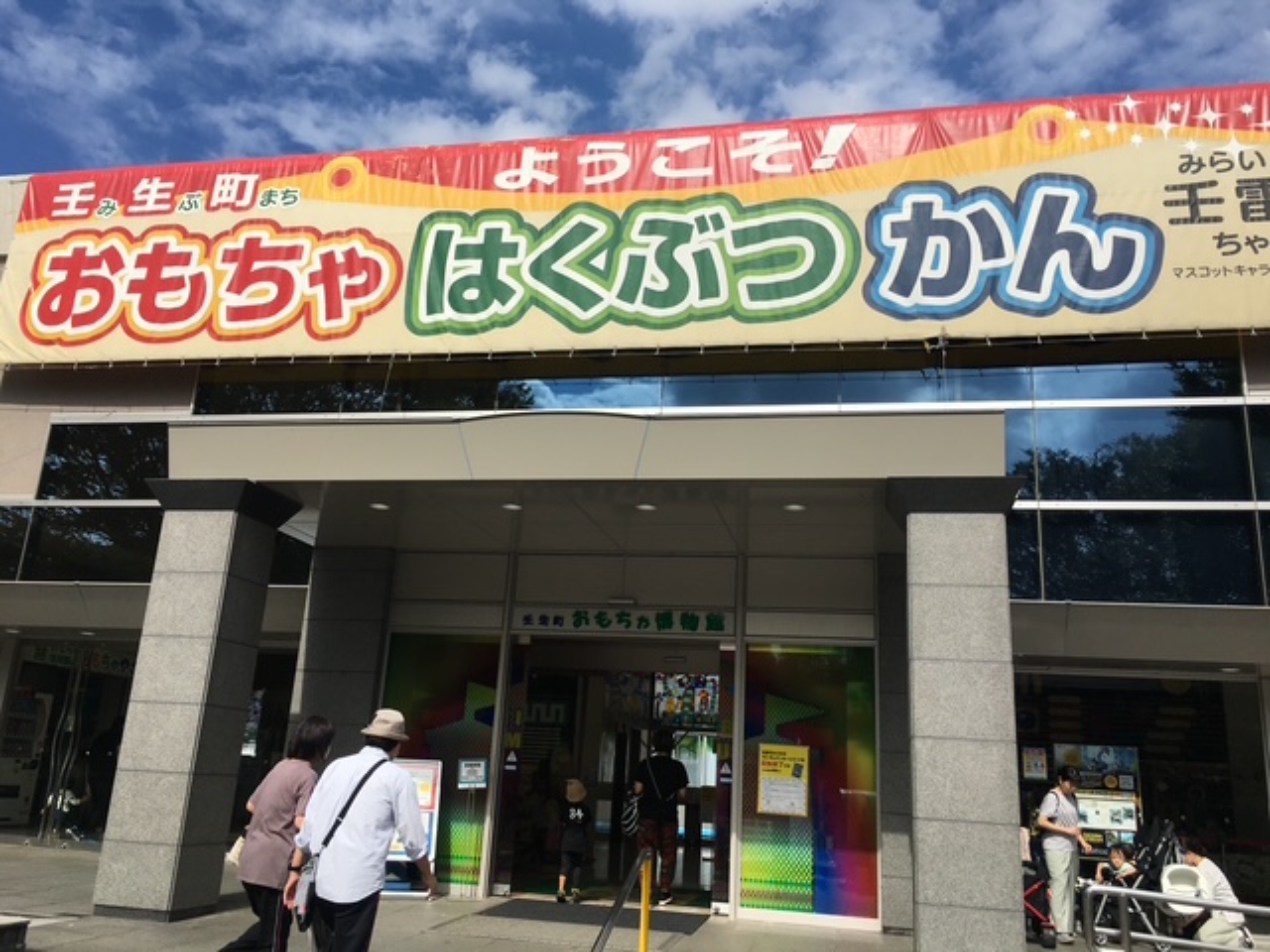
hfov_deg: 61.7
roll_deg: -3.1
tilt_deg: +18.3
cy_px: 476
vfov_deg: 48.2
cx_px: 635
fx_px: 1064
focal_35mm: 29
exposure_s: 1/2331
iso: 25
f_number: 2.2
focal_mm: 4.15
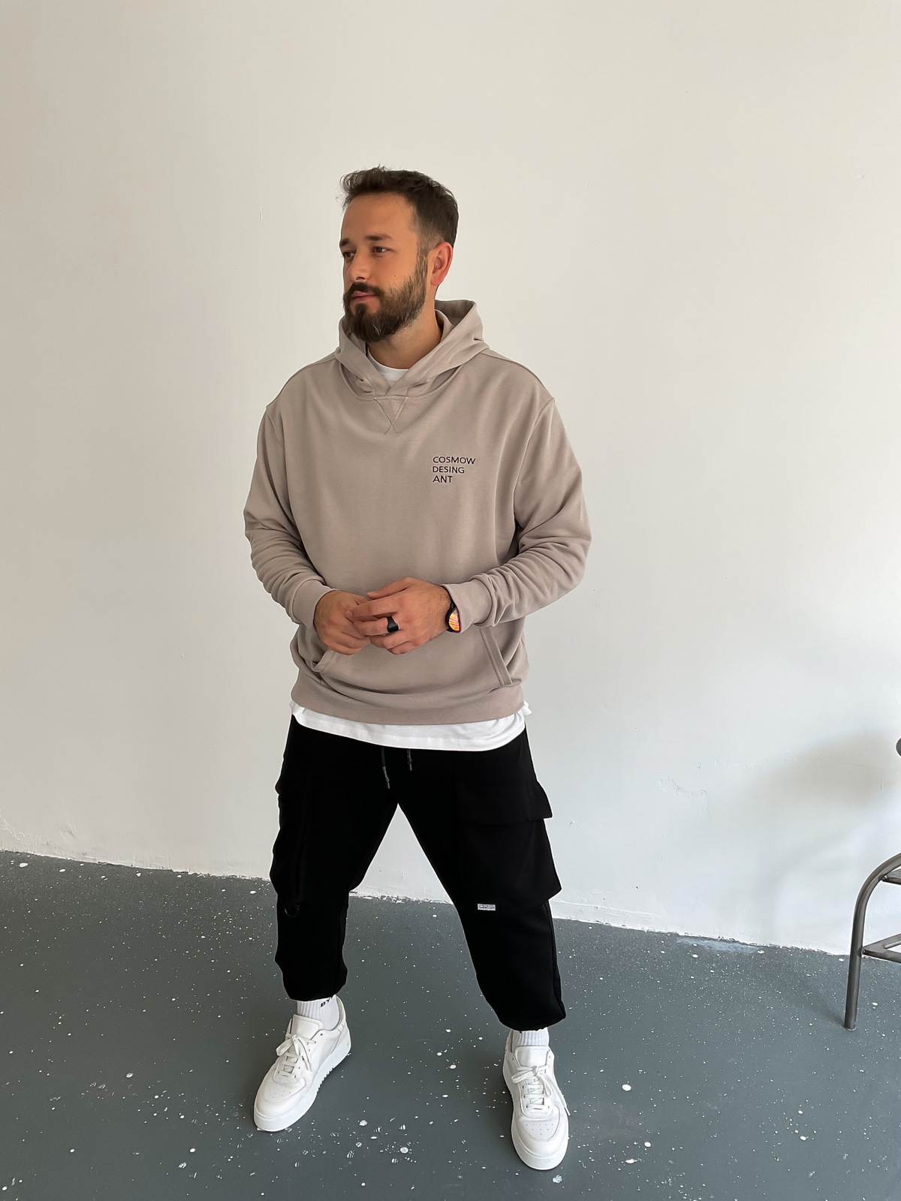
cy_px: 600
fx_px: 1006
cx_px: 450
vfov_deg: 61.7
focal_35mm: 29
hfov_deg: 48.2
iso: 32
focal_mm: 3
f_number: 1.8
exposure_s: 1/120
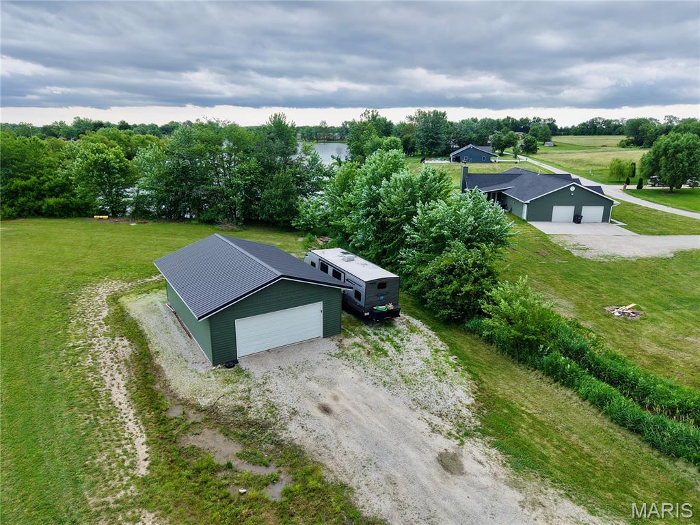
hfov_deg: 71.6
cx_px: 350
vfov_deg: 56.8
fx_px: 485
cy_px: 262
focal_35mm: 24
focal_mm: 8.67
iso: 370
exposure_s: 1/800
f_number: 1.8
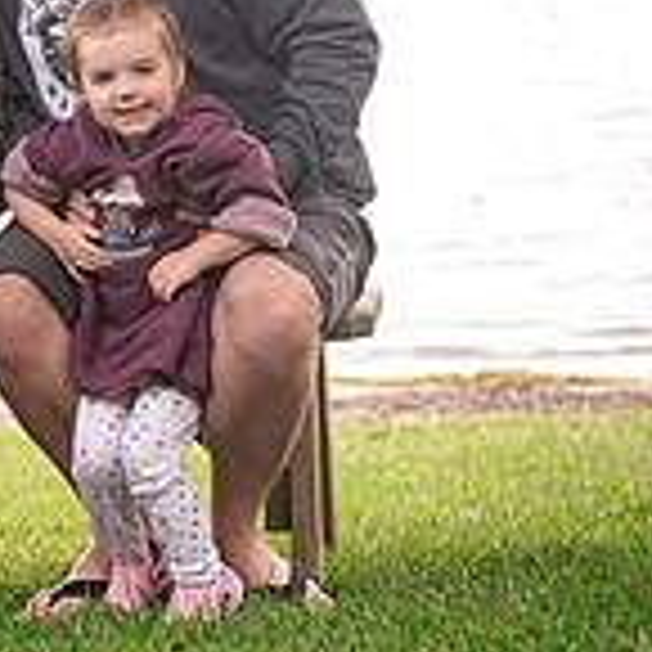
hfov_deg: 9.4
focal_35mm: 184
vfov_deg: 9.4
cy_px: -54
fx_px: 3921
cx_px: 9
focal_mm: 70
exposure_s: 1/200
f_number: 3.5
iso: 500
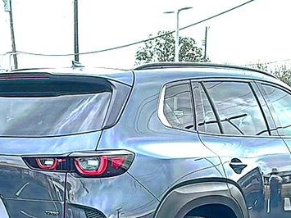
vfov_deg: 19.2
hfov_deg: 26.0
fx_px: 630
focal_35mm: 75
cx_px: 152
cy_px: 208
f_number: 1.78
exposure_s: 1/2212
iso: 125
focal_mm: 6.86
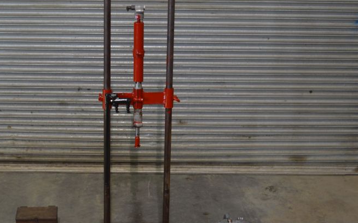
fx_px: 661
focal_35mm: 68
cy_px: 132
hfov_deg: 30.1
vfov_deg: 19.2
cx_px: 120
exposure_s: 1/25
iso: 400
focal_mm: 29
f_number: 4.2
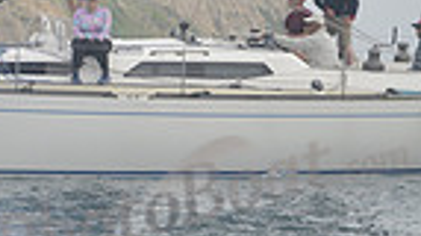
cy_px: -214
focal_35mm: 852
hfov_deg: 2.5
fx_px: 9499
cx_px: -156
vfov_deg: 1.4
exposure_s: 1/1000
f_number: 7.1
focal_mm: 200
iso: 280
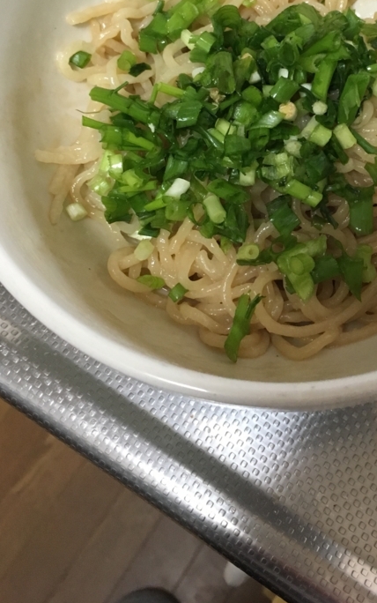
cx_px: 307
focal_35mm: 46
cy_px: 160
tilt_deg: -66.4
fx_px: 756
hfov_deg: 27.4
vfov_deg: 42.3
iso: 200
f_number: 2.2
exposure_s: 1/24
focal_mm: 4.15
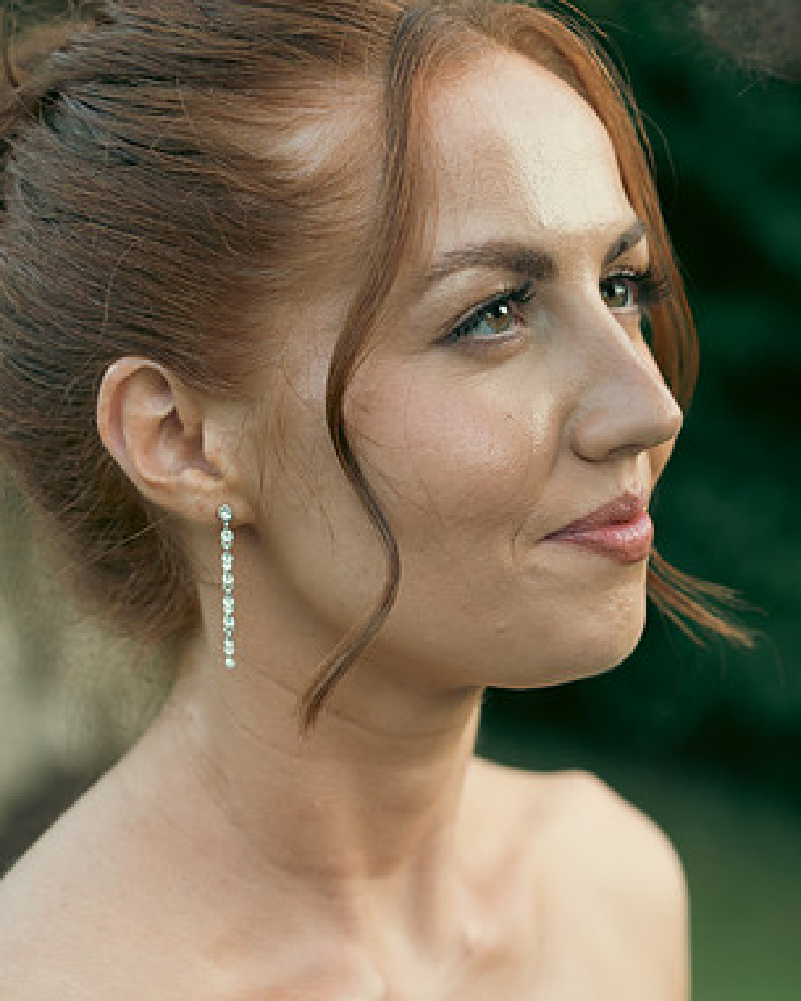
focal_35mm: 90
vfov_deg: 21.3
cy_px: 500
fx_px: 2666
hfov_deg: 16.9
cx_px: 678
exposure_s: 1/200
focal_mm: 63
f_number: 3.5
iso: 800
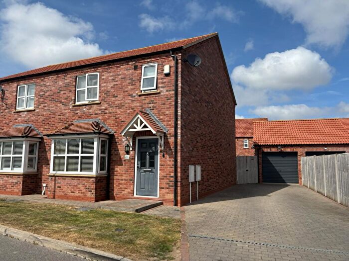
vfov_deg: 53.1
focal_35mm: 26
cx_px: 174
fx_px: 262
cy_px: 130
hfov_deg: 67.3
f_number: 1.6
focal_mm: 5.96
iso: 50
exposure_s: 1/6329
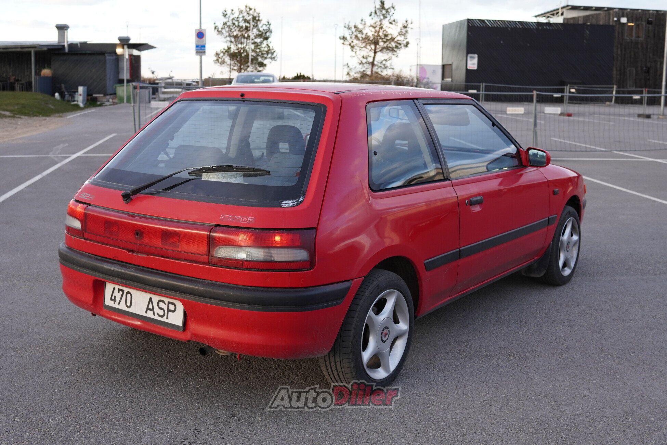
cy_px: 222
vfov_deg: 31.9
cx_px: 334
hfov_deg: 46.4
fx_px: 778
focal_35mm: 42
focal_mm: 28
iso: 320
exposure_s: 1/160
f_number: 4
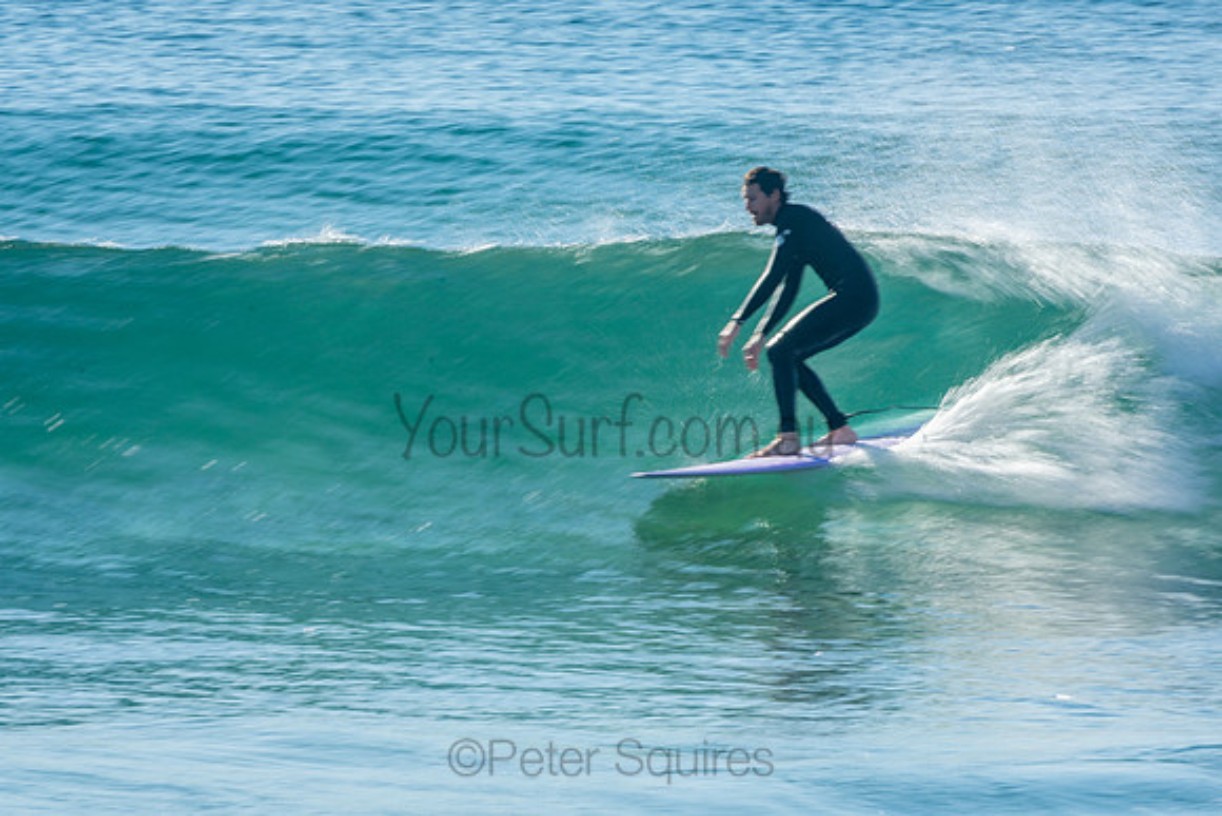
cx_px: 611
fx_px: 20370
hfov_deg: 3.4
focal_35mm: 600
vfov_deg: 2.3
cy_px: 408
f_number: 20
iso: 100
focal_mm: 400
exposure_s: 1/30
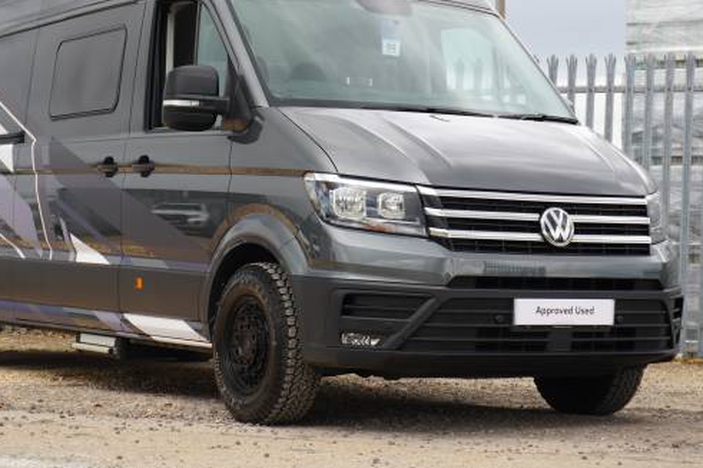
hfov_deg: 22.6
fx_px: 1757
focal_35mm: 90
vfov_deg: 15.2
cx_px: 292
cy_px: 165
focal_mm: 46
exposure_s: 1/80
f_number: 5.6
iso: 125
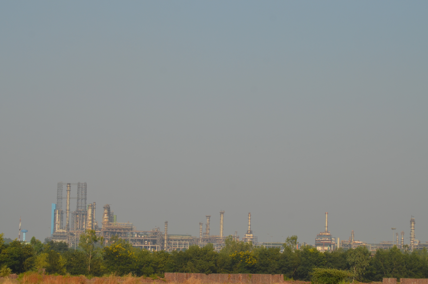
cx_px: 214
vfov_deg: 13.0
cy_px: 142
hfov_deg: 19.5
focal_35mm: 105
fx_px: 1246
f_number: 7.1
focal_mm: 70
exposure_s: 1/800
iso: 200
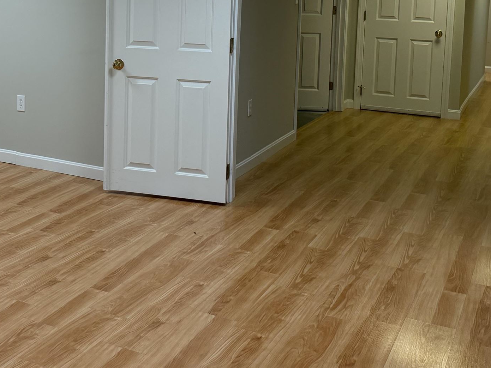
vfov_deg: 26.7
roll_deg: -0.8
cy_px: 42
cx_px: 109
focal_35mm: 53
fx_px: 752
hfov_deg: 35.2
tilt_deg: -6.1
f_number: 1.78
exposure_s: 1/124
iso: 200
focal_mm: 6.76
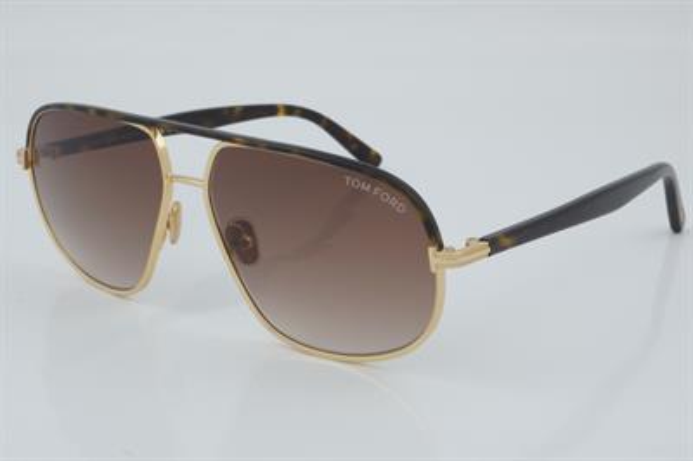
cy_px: 230
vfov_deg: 18.2
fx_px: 1443
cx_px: 346
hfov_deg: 27.0
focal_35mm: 75
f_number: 32
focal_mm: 50
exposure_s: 1/4
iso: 100
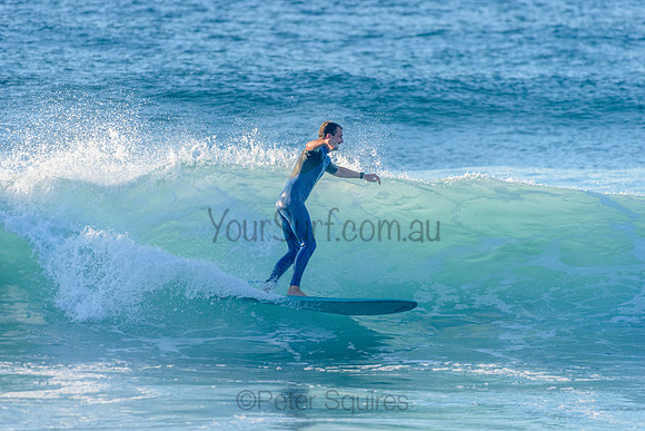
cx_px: 322
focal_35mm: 500
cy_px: 216
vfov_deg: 2.8
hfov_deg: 4.1
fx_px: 8960
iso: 450
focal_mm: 500
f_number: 5.6
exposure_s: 1/2000
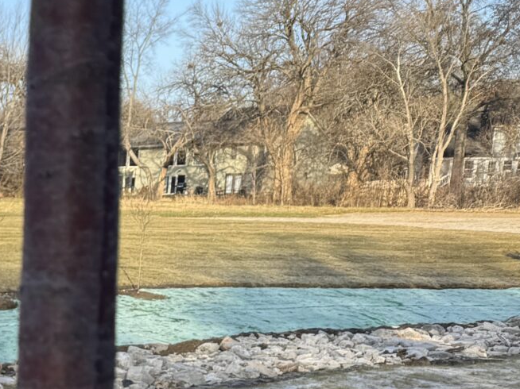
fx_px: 1412
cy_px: 511
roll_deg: +0.7
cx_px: -442
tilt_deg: -12.8
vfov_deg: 15.0
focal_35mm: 94
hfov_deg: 16.9
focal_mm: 6.76
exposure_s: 1/1869
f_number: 1.78
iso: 80
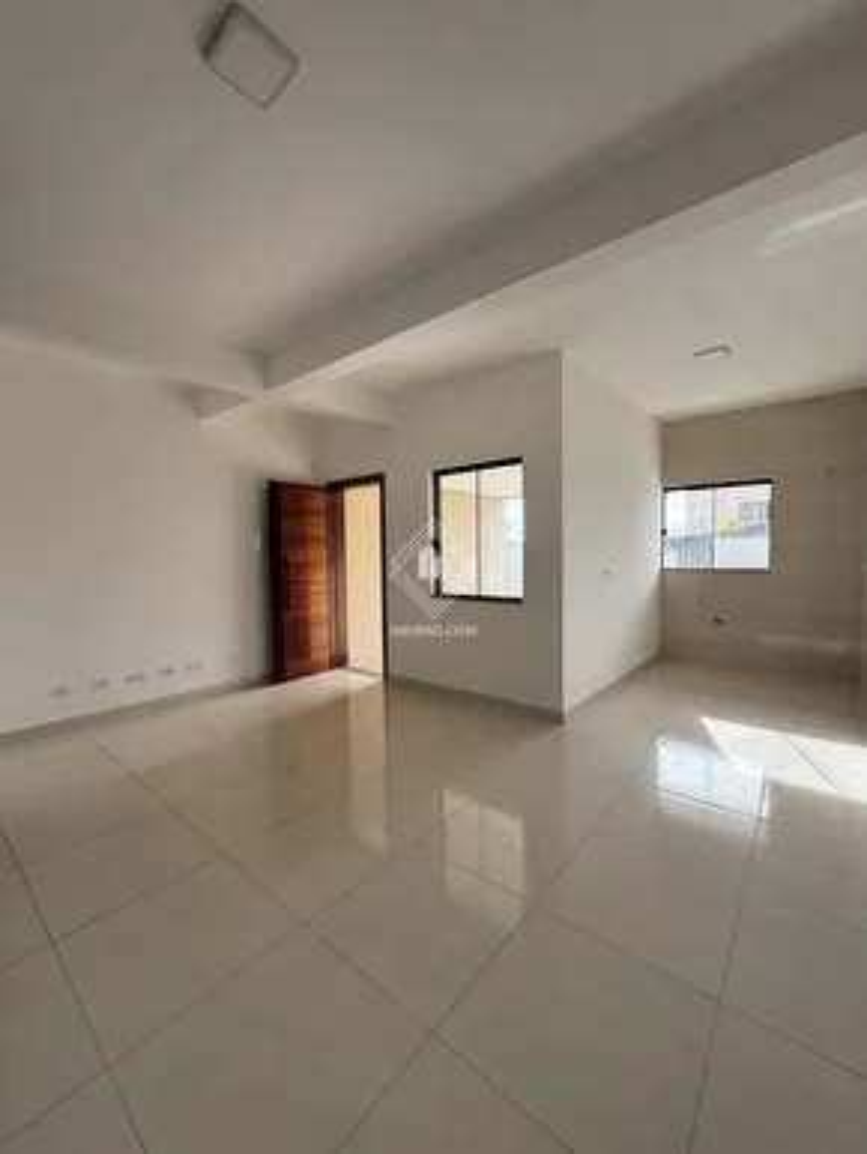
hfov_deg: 85.7
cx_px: 434
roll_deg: +1.1
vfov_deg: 102.0
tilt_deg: -2.1
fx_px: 467
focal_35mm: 14
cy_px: 577
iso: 40
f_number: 2.2
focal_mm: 2.22
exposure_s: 1/226
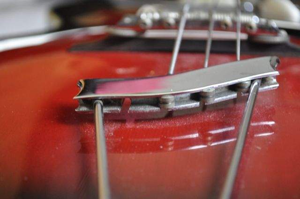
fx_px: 687
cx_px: 150
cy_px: 100
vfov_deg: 16.5
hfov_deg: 24.6
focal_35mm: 82
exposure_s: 1/30
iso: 1400
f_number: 5.6
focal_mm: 55
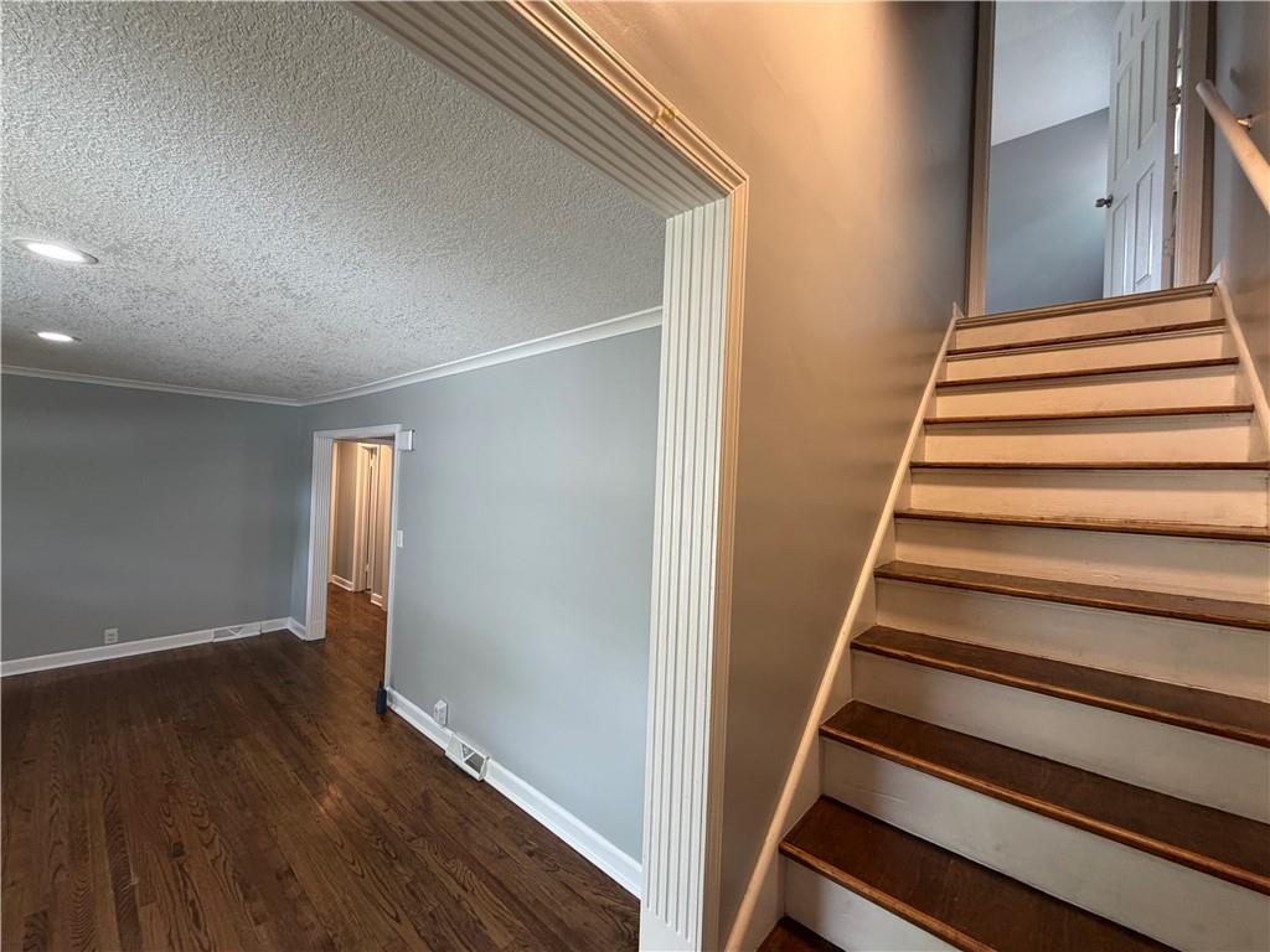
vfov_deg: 85.7
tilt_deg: -0.7
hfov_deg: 102.1
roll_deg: -1.7
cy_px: 476
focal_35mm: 14
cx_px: 635
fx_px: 514
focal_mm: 2.22
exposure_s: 1/60
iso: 200
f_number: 2.2
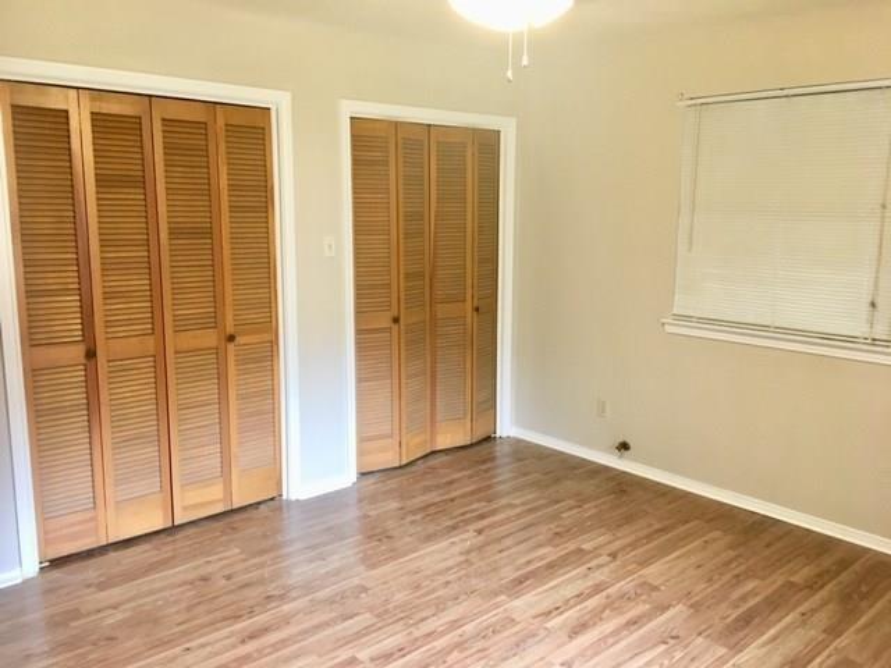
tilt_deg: -7.8
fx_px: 746
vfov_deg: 48.2
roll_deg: -0.4
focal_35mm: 29
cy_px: 334
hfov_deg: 61.7
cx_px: 446
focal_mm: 4.15
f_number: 2.2
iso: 125
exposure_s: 1/30
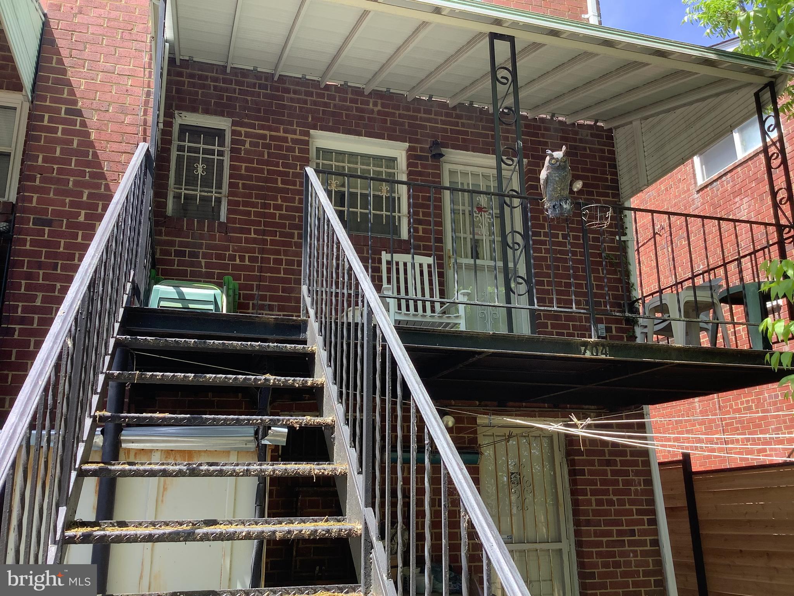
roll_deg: +1.6
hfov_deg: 58.4
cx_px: 397
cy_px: 298
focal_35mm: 31
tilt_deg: +15.5
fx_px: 711
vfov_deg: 45.4
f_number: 2.4
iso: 32
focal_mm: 3.3
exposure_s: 1/120
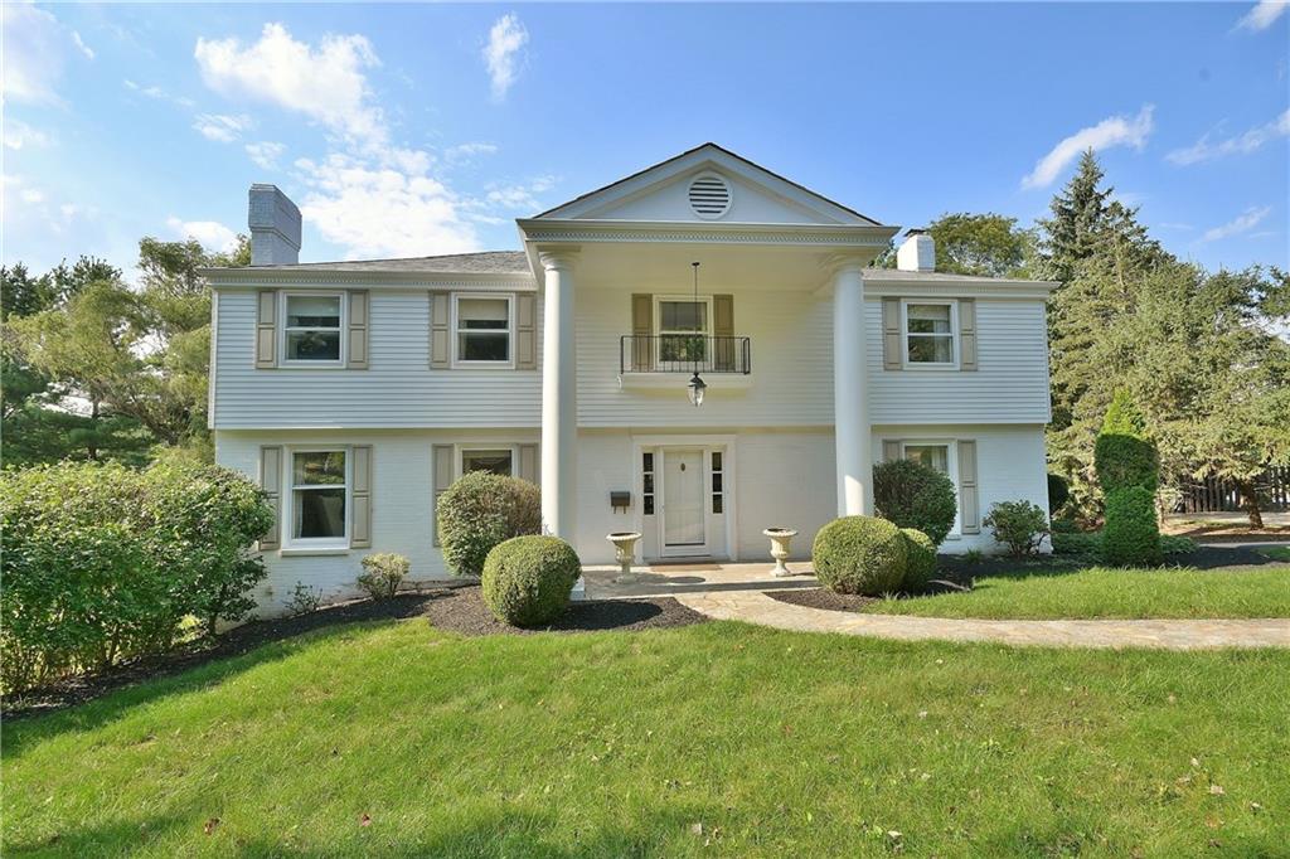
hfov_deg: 100.4
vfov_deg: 77.3
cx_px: 645
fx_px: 537
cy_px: 430
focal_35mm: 15
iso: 400
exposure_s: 1/160
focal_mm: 10
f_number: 9
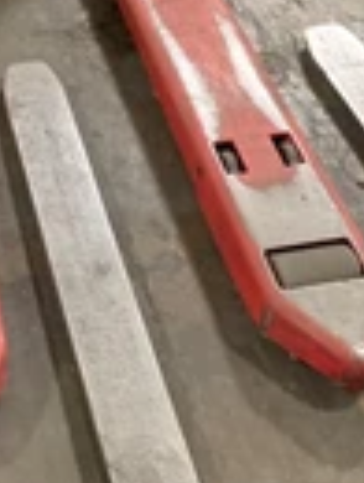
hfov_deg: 17.9
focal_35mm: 80
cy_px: -204
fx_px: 1118
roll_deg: -0.7
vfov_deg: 21.2
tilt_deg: -29.4
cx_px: -22
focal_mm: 4.25
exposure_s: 1/30
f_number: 1.8
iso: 400
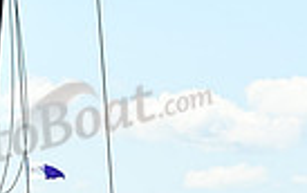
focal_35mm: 410
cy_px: 277
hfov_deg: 5.1
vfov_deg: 3.2
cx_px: -217
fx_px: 3435
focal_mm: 95
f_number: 6.3
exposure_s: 1/1000
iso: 320
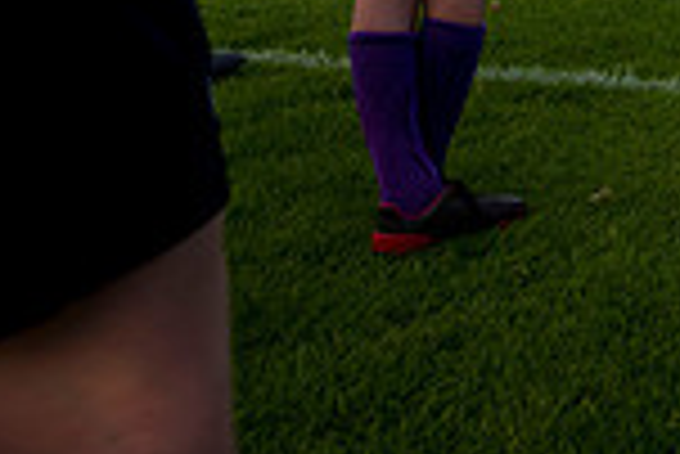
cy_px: -312
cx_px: 1207
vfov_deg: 15.7
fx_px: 1456
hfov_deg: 19.8
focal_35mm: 77
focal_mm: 20
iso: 250
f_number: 4.5
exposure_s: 1/1600
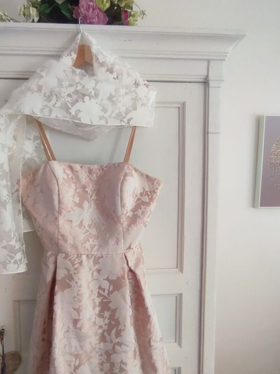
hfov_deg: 60.3
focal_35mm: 22
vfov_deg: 76.3
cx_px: 105
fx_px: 237
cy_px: 200
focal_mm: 1.65
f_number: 2.2
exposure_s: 1/33
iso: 549
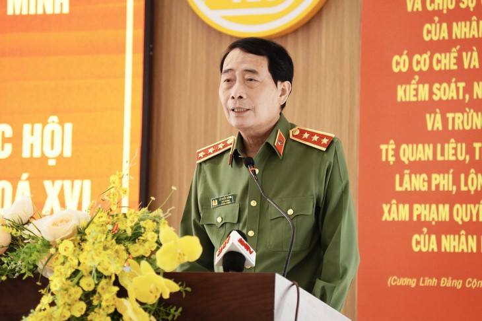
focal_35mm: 105
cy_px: 160
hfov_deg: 19.5
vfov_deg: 13.0
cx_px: 241
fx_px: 1405
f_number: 2.8
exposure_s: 1/200
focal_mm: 70
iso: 1600
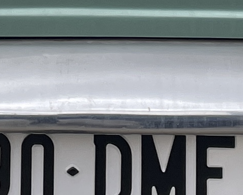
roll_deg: -0.9
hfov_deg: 9.0
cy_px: -327
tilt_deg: +5.1
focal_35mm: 214
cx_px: 58
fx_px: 1540
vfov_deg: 6.7
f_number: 1.6
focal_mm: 4.2
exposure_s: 1/734
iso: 32
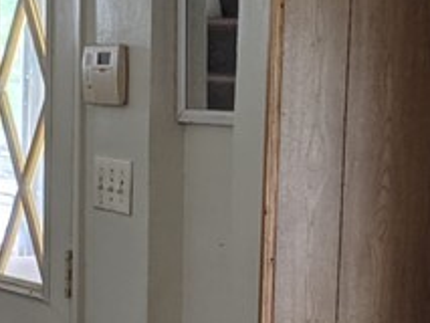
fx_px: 1616
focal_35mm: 130
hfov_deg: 15.1
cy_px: 266
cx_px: 97
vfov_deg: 11.4
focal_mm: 4.44
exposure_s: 1/40
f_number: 1.8
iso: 52
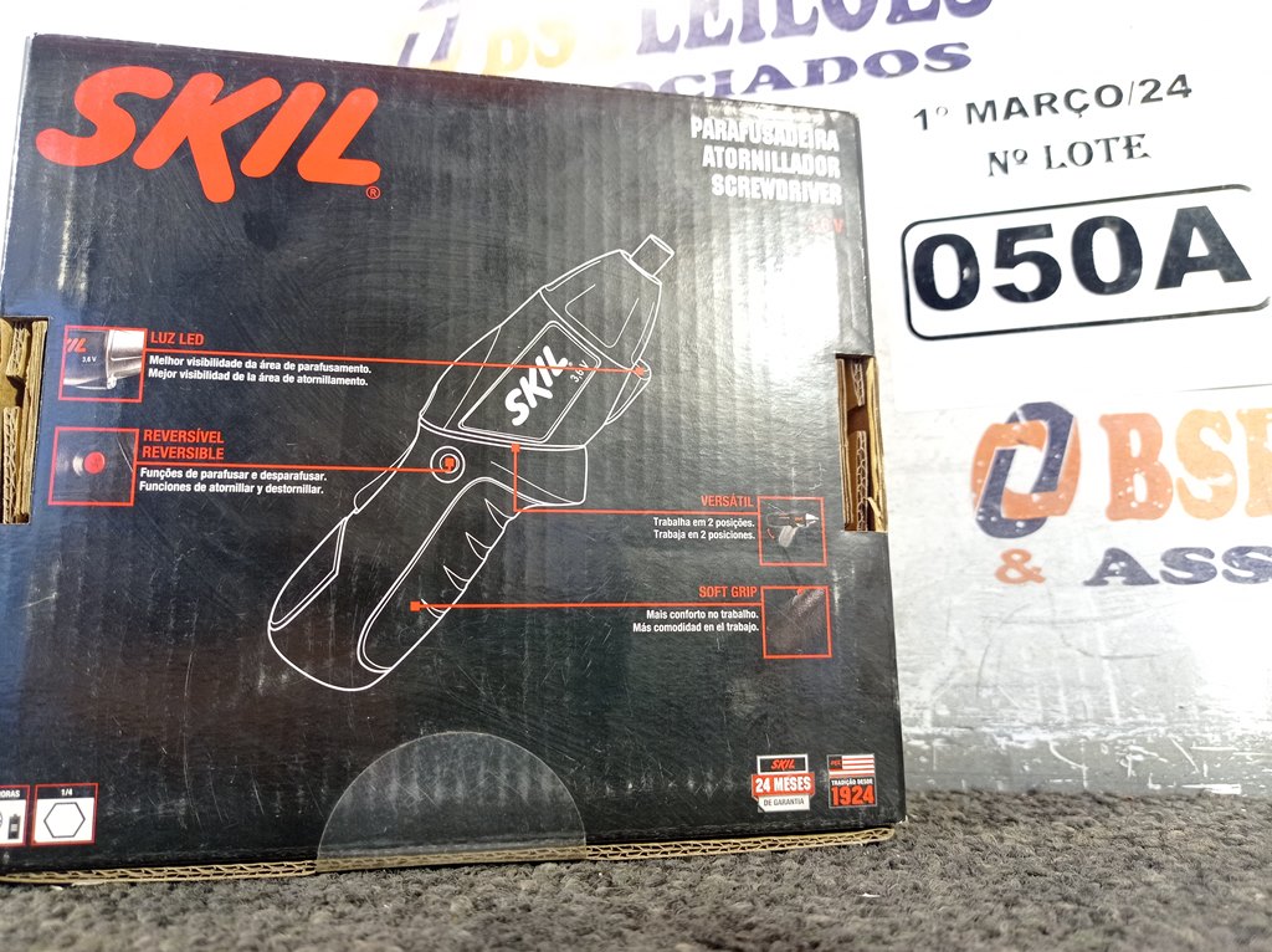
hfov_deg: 63.5
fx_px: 1028
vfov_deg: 49.7
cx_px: 636
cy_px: 476
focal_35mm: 28
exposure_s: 1/30
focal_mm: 4.7
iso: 182
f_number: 1.79
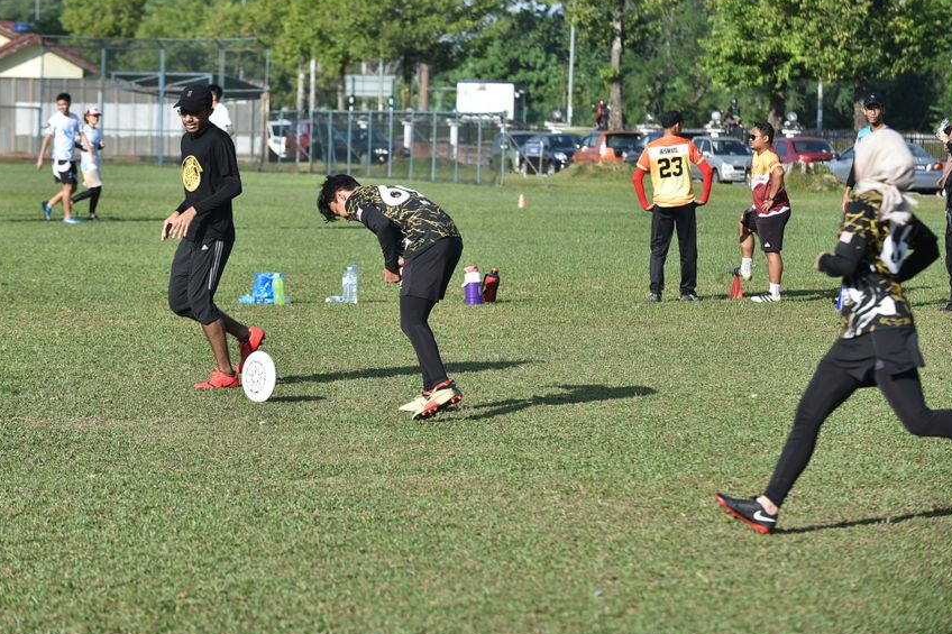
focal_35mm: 151
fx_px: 3992
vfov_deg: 9.1
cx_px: 392
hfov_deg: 13.6
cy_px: 261
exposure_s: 1/640
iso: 100
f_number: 5
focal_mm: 125
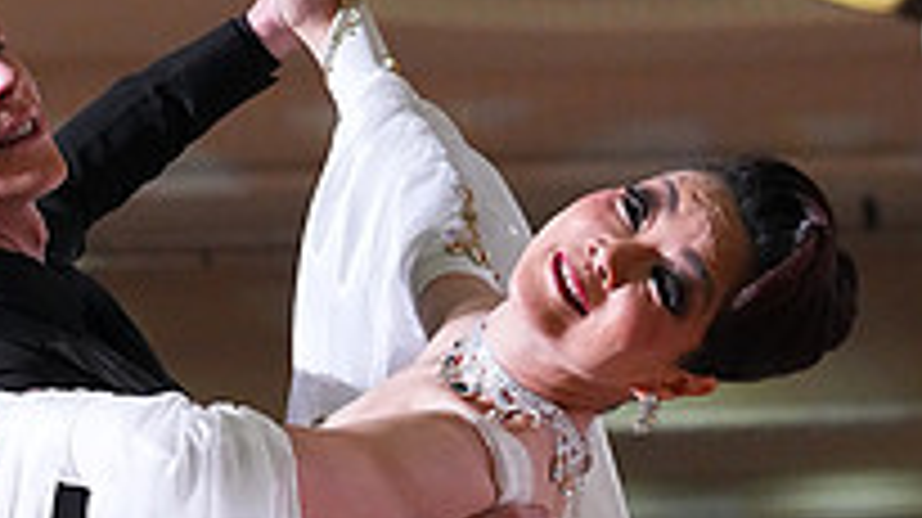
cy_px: 901
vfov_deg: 3.5
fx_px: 8405
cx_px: 299
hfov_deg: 6.3
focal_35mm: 344
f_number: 6.3
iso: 10000
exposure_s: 1/400
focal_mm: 116
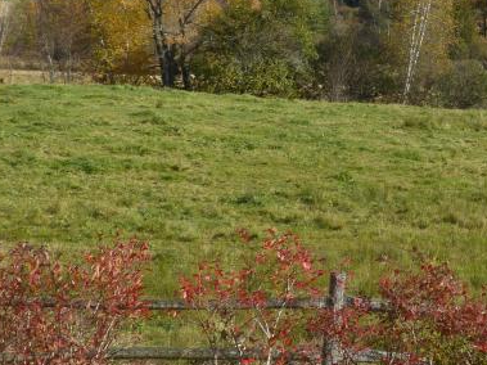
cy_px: 23
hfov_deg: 14.1
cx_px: 605
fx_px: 1899
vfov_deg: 10.9
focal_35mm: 135
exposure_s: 1/640
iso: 100
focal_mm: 9.1
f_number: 4
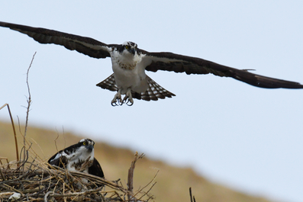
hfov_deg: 1.6
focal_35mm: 1268
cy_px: 114
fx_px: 10676
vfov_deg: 1.1
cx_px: 131
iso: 800
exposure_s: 1/1250
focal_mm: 600
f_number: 9
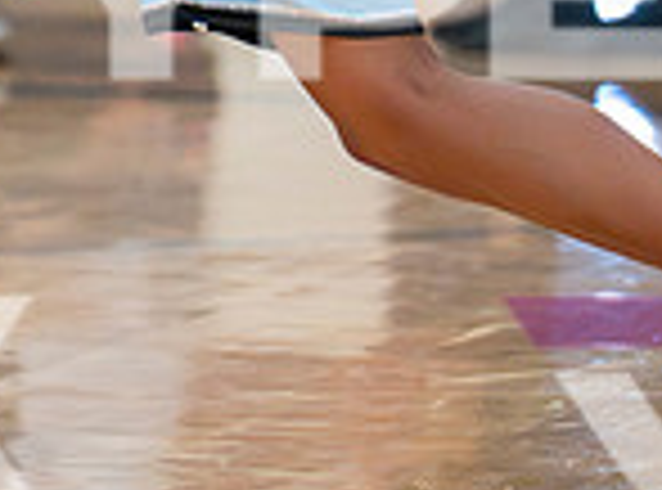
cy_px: -517
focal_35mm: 911
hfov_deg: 2.2
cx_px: -548
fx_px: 17351
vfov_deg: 1.6
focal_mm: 149
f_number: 3.2
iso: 10000
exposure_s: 1/1250
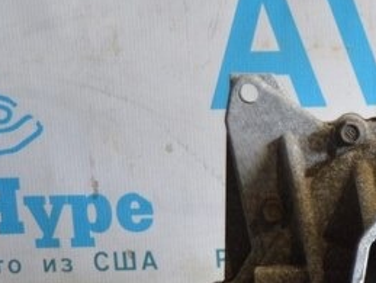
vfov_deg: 8.1
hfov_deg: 10.4
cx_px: 589
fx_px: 1980
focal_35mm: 182
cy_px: 348
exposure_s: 1/50
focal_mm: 32
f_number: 4.5
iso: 800
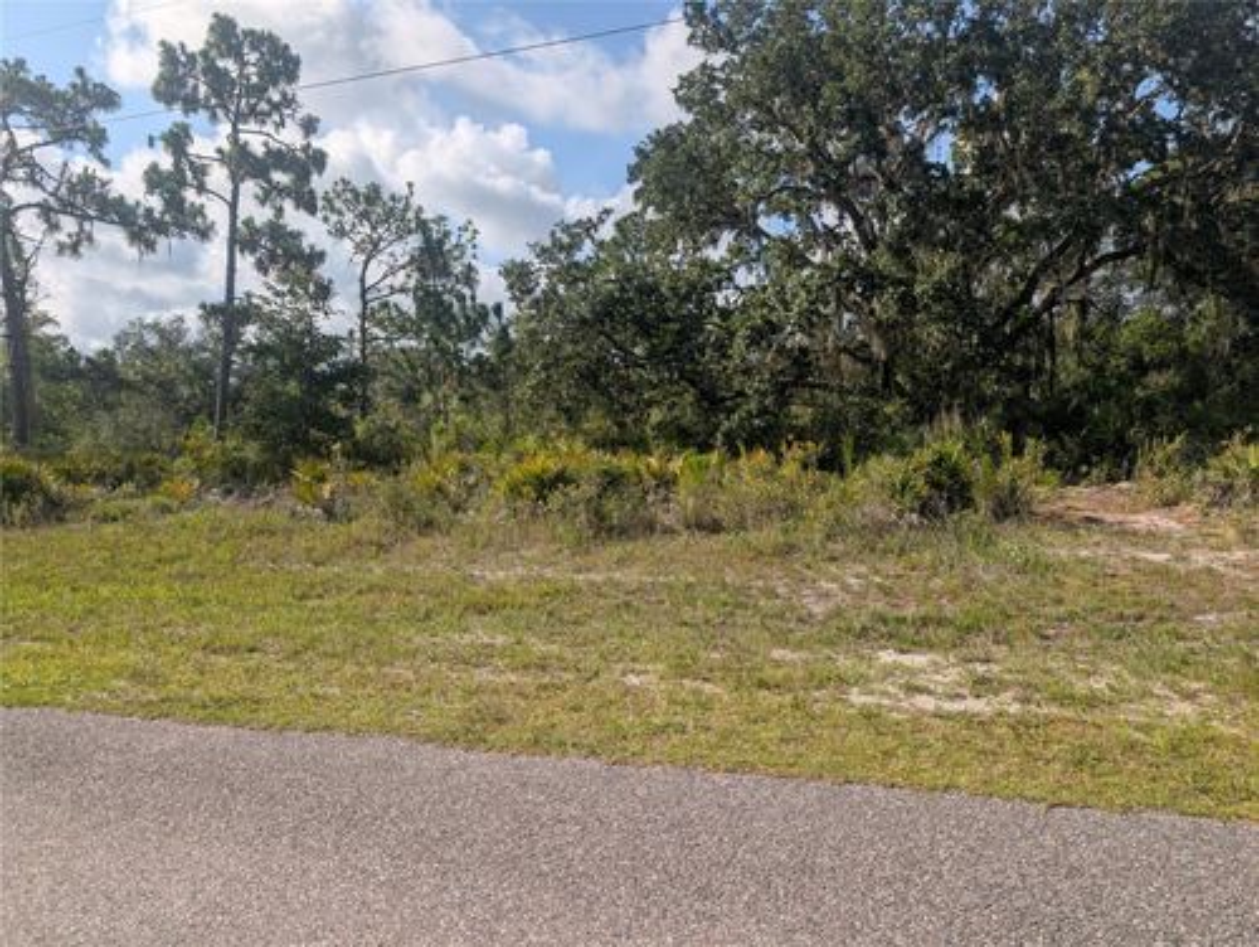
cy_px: 474
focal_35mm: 24
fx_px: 874
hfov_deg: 71.5
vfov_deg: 56.9
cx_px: 630
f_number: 1.68
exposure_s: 1/1232
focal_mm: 6.9
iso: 20
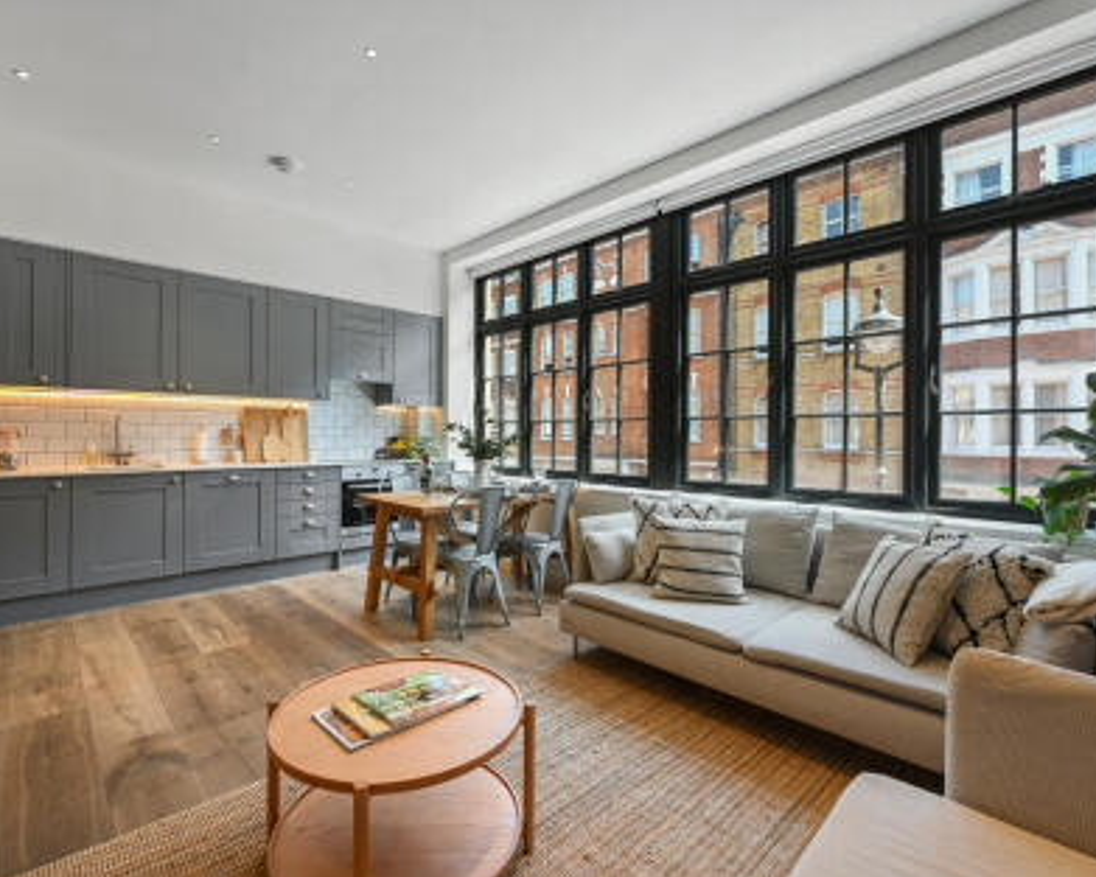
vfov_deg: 80.4
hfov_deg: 93.1
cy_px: 438
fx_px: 519
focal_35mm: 16
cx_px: 527
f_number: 8
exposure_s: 1/2
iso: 400
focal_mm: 14
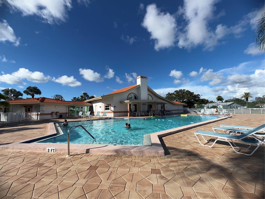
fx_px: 107
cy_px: 100
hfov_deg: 102.1
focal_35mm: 14
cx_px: 132
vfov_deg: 85.7
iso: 16
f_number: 2.2
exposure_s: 1/1368
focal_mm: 2.22
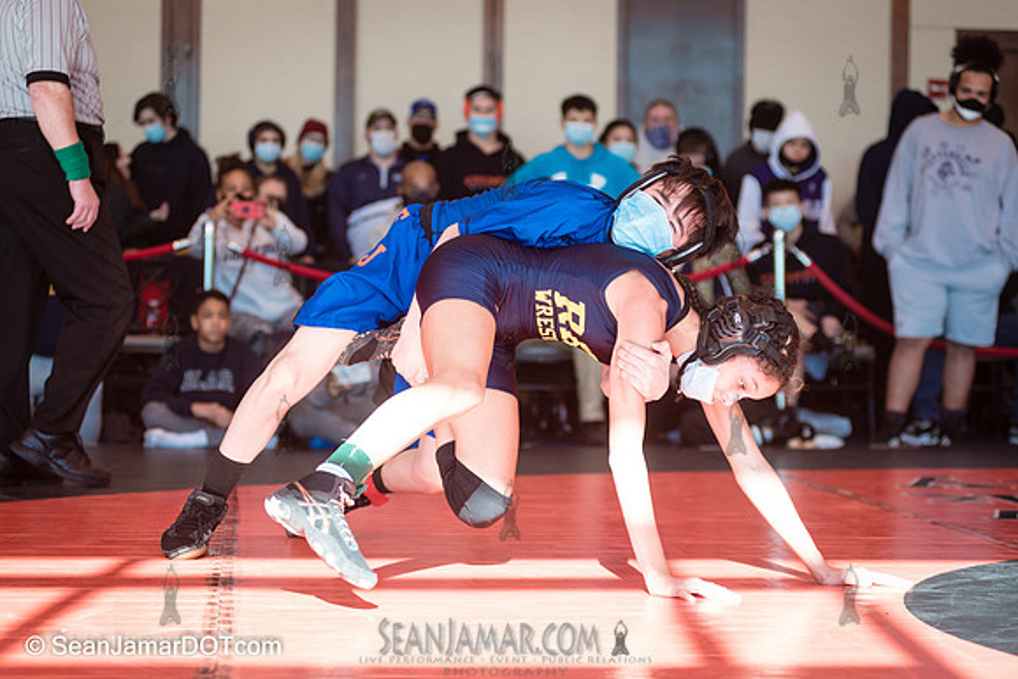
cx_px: 509
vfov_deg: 16.9
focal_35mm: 81
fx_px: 2291
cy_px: 340
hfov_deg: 25.1
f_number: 3.5
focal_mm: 80
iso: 400
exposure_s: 1/400
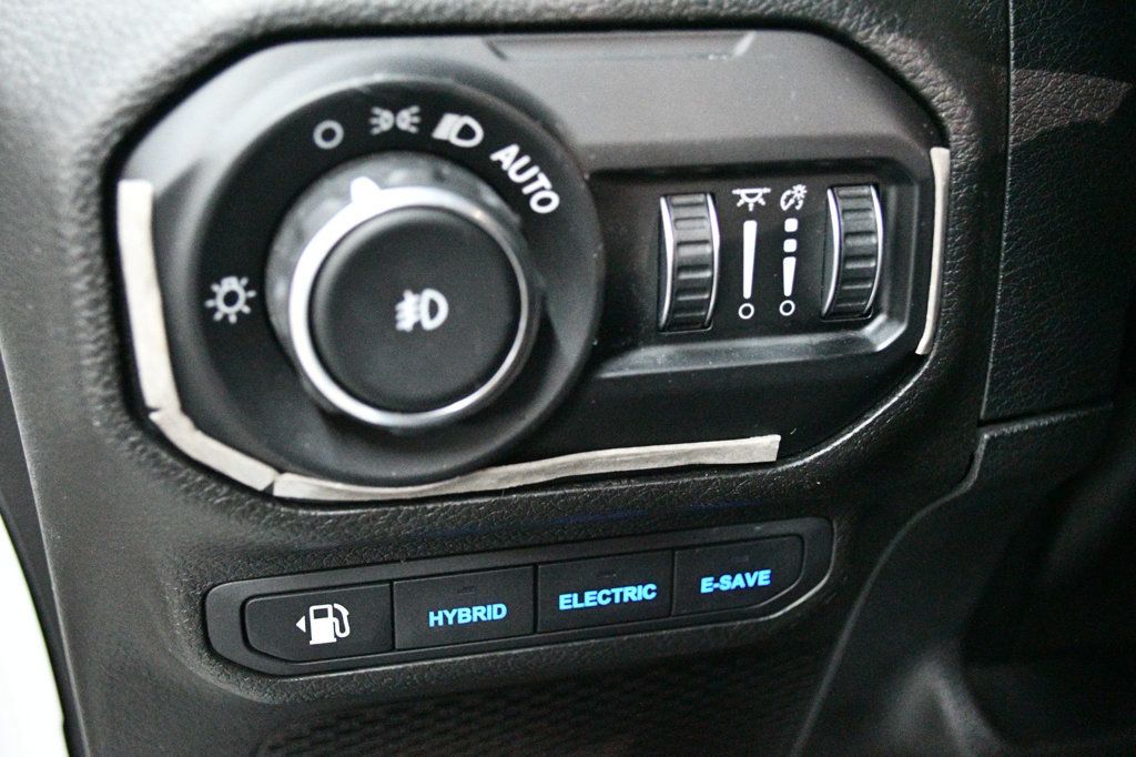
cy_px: 378
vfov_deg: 28.1
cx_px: 568
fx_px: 1514
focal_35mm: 48
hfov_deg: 41.1
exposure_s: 1/40
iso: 12800
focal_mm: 32
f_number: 4.8
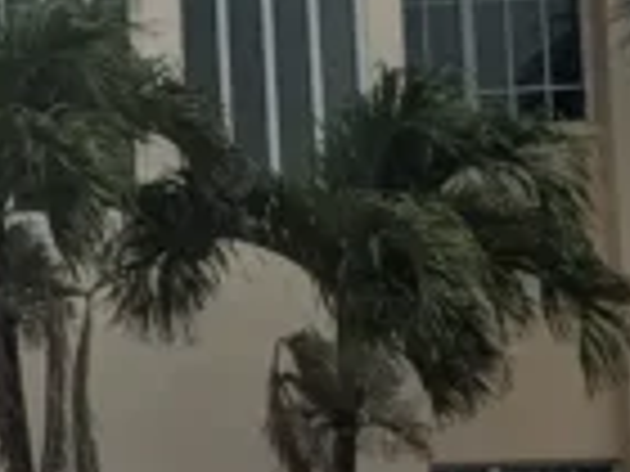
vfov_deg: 9.9
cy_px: 499
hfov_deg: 11.3
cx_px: -832
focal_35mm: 148
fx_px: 2694
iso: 93
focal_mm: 4.38
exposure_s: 1/5882
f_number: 1.73
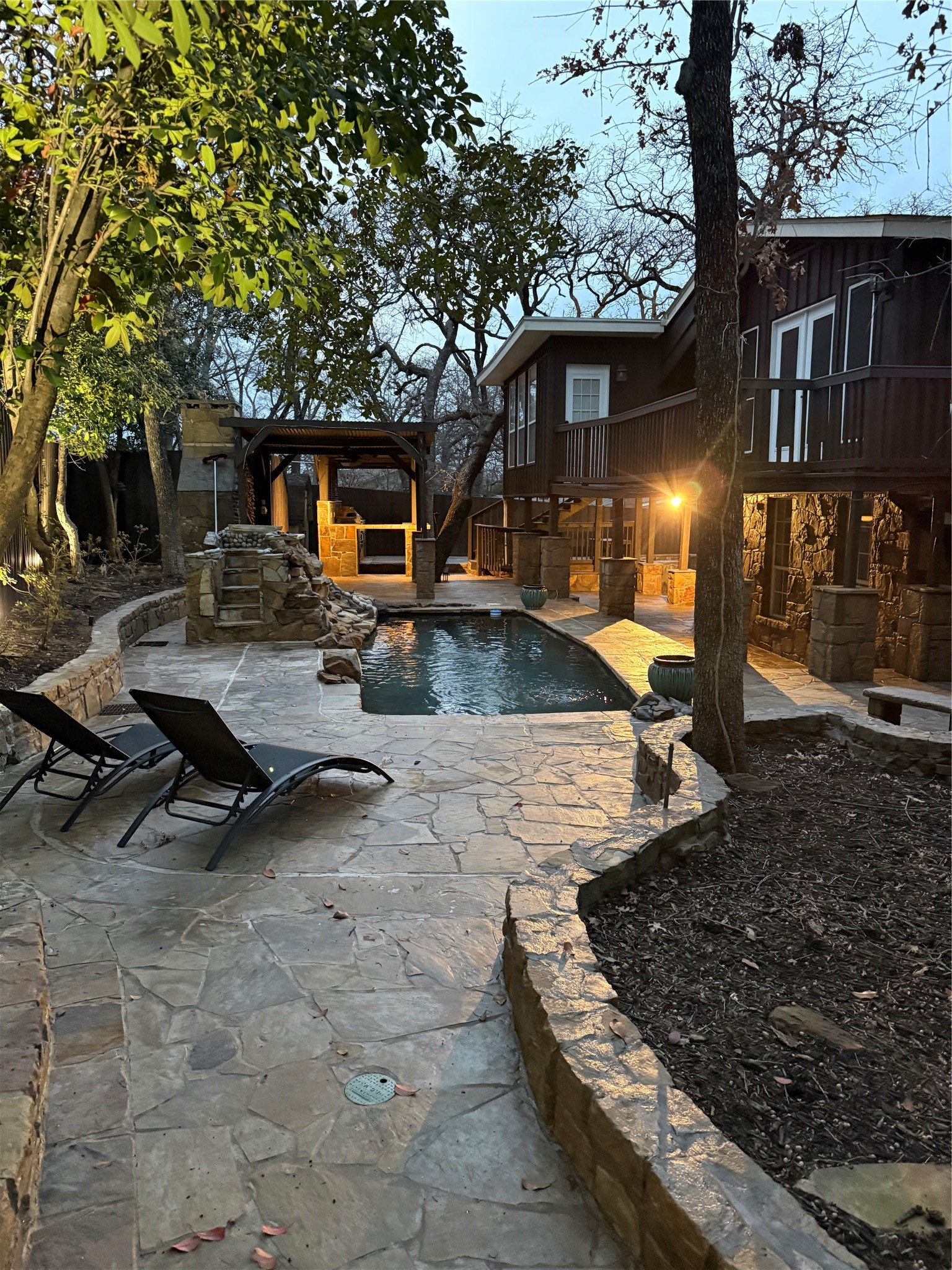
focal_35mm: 24
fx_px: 880
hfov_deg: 56.8
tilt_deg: -6.4
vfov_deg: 71.6
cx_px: 476
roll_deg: -0.1
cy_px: 635
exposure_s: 1/40
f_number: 1.78
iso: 800
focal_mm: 6.76
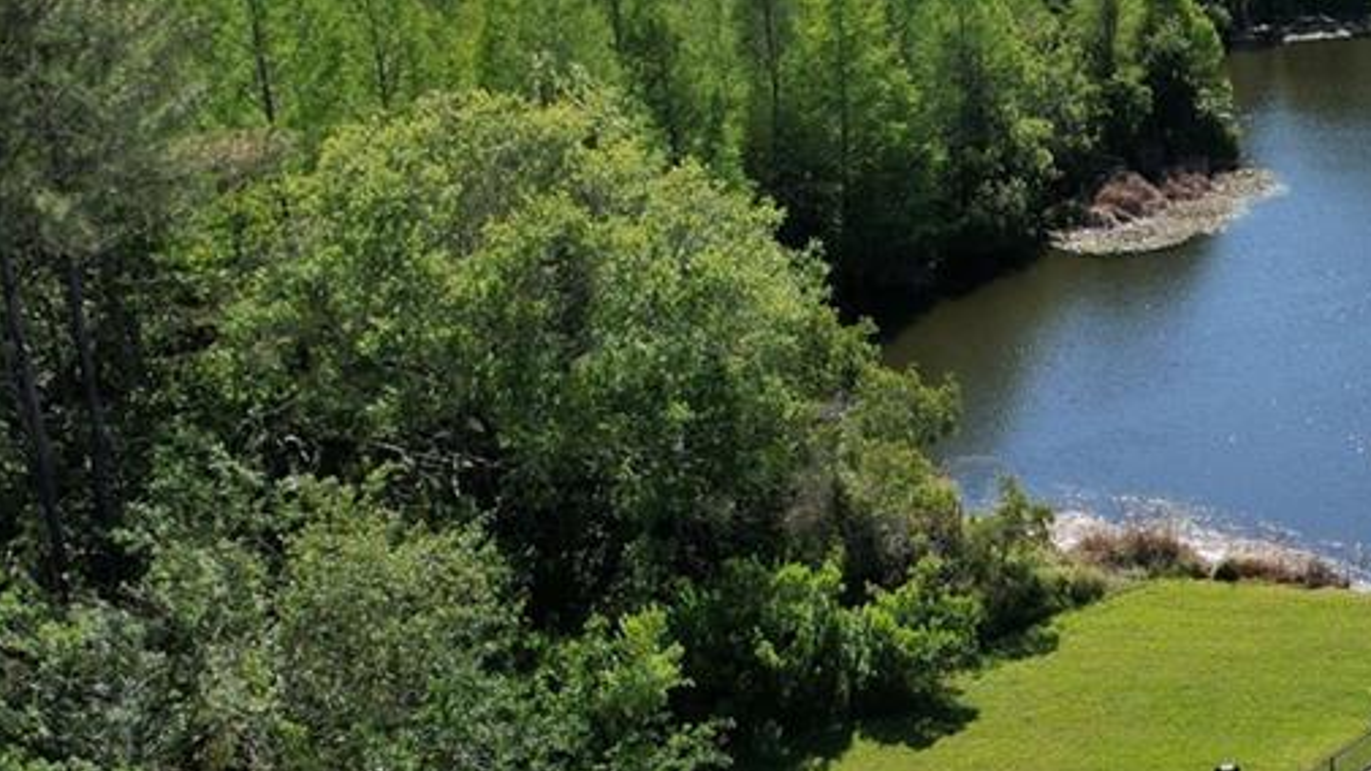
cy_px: 662
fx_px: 2654
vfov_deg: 16.4
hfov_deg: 27.1
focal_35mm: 73
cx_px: 1428
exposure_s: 1/2000
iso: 110
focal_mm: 8.38
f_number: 2.8
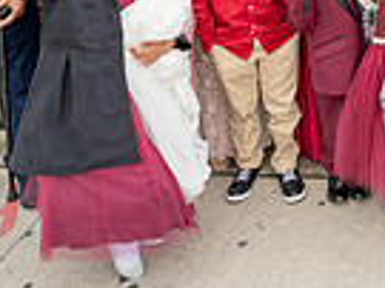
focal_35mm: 58
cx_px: 528
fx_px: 645
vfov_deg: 22.0
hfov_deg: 26.8
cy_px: -110
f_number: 4.5
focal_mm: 14
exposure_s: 1/125
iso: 200
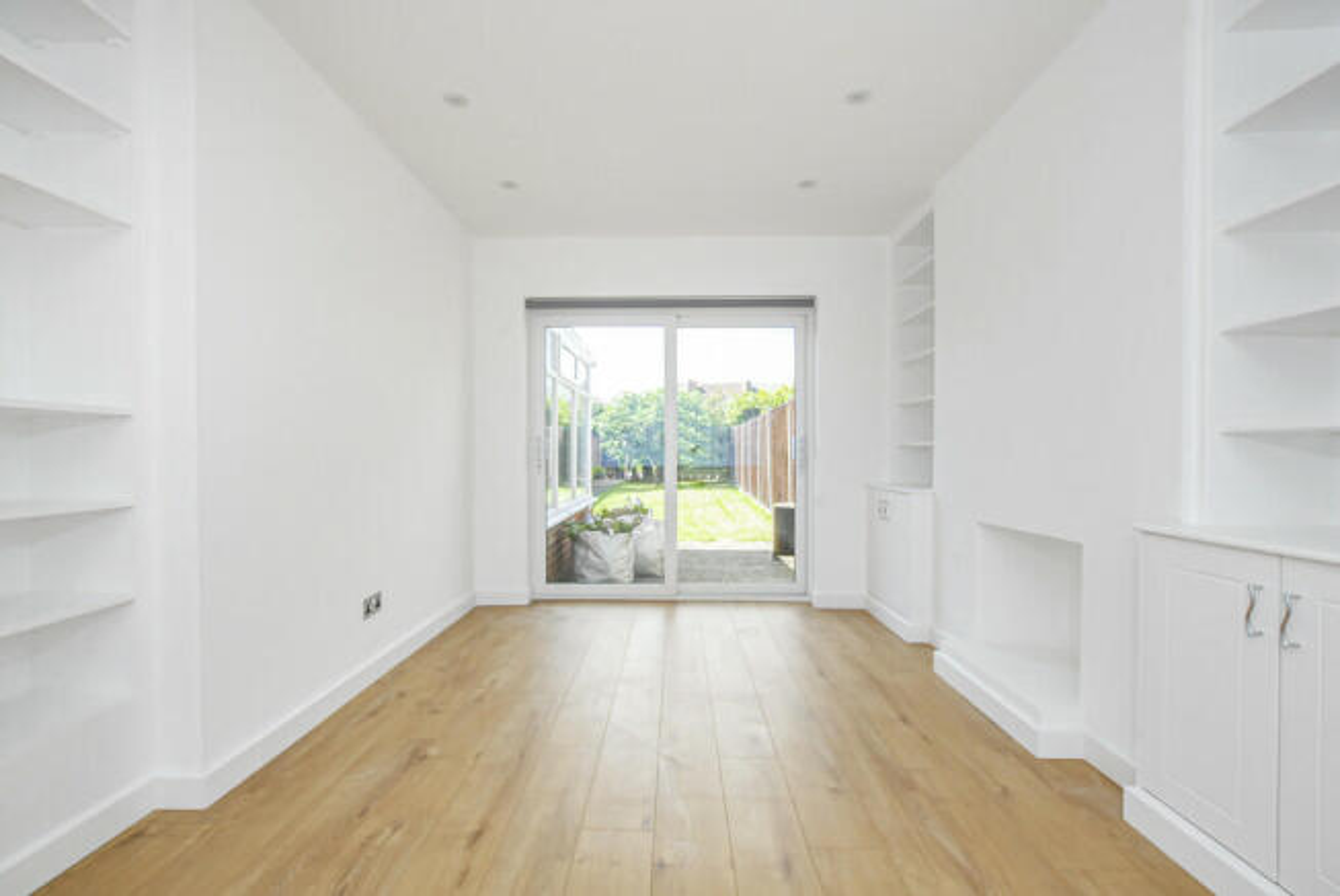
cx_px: 670
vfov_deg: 77.5
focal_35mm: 15
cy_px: 448
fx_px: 559
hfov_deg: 100.3
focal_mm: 10
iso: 400
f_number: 11
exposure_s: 1/50
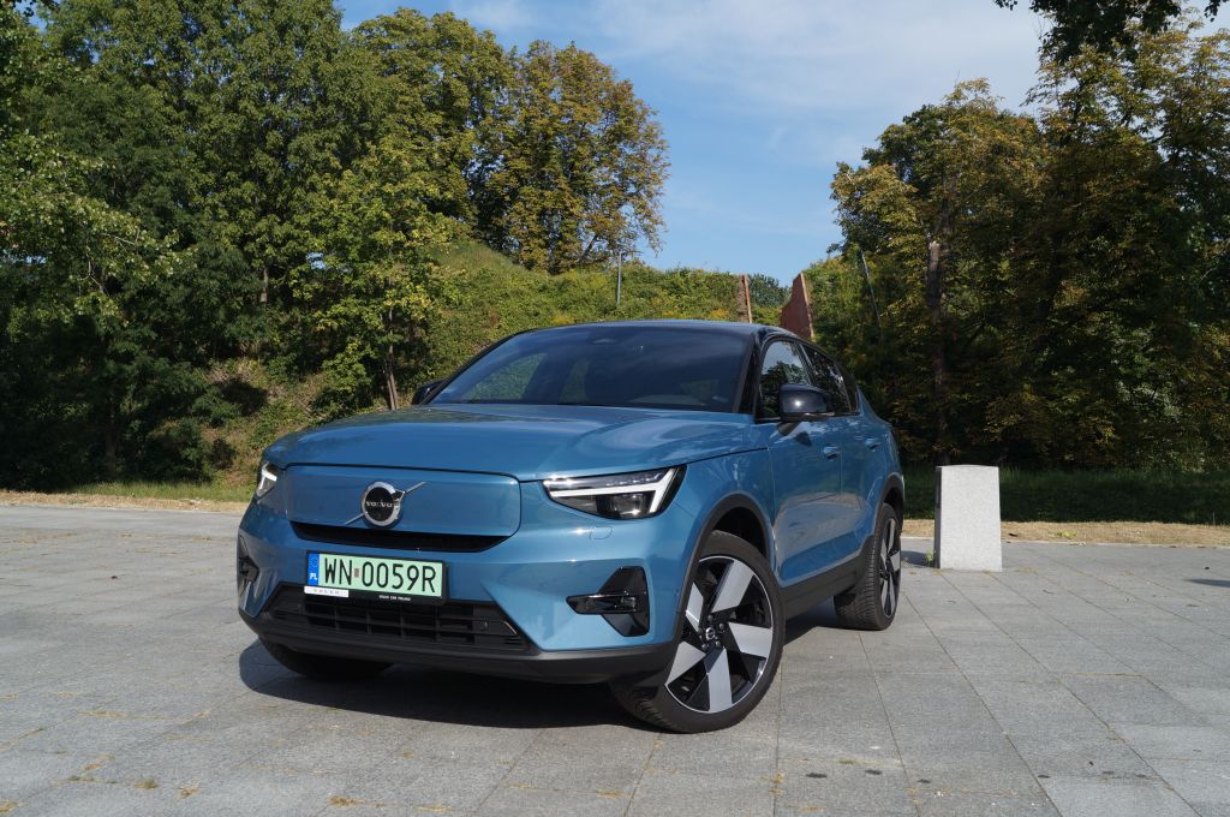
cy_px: 408
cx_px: 615
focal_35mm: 36
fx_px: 1228
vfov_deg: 36.8
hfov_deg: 53.2
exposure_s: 1/320
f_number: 8
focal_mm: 24
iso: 100
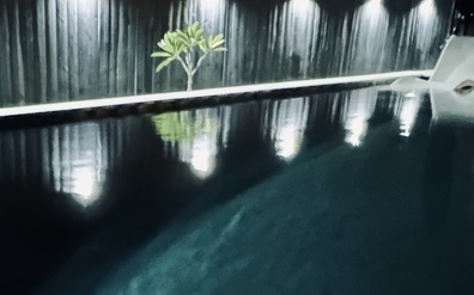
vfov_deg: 22.4
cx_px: 93
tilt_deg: -23.9
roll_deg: -0.4
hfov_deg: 36.3
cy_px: 334
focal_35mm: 54
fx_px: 697
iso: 4000
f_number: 2.2
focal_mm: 2.22
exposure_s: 1/4
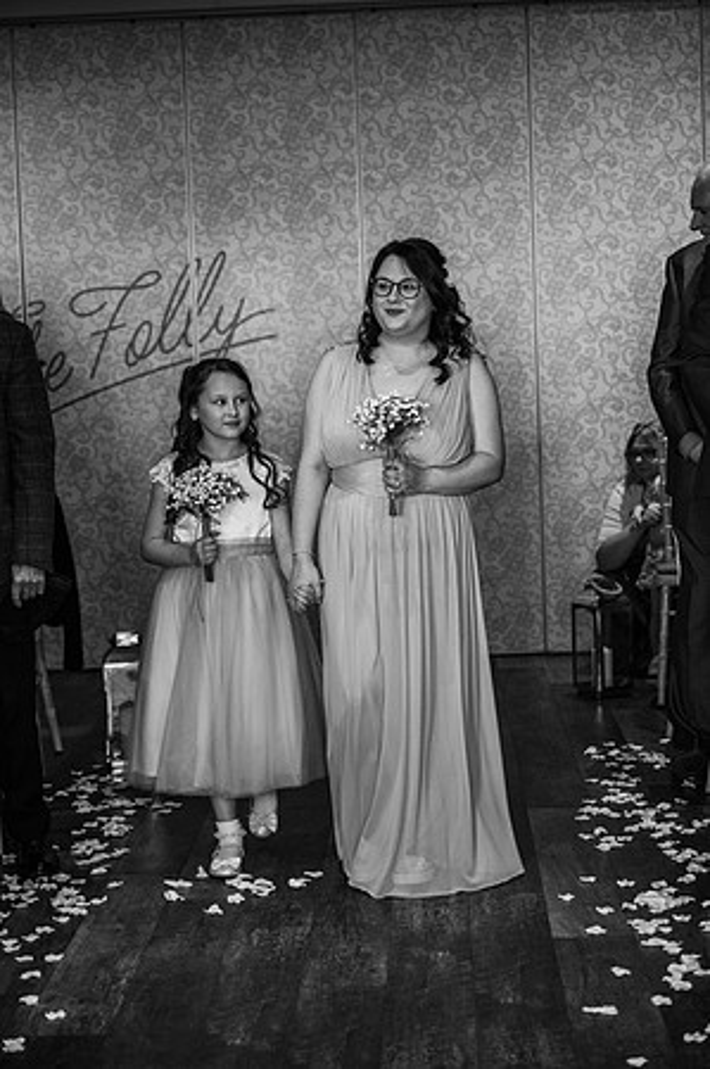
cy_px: 534
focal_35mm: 70
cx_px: 355
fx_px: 2075
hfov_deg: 19.4
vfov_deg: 28.9
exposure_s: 1/200
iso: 1600
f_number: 2.8
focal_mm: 70
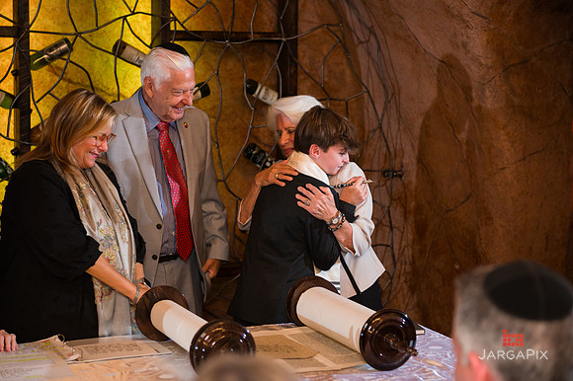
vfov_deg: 18.4
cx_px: 302
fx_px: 1175
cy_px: 181
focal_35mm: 74
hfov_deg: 27.4
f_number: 4
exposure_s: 1/200
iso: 1000
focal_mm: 70
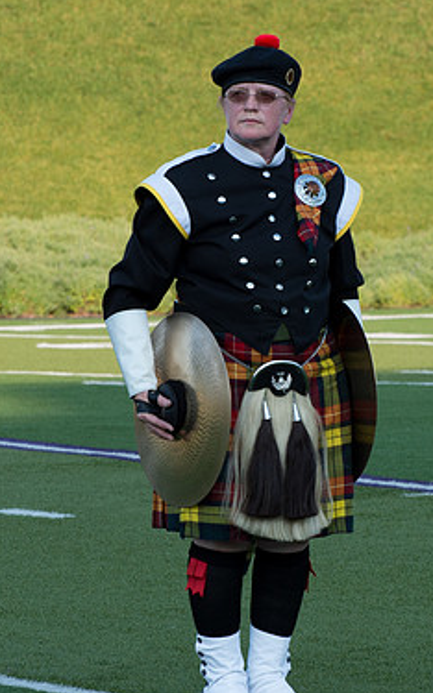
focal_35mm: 398
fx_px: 7523
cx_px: 262
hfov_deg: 3.3
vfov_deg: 5.3
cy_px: 337
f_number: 10
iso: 640
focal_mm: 155
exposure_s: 1/400
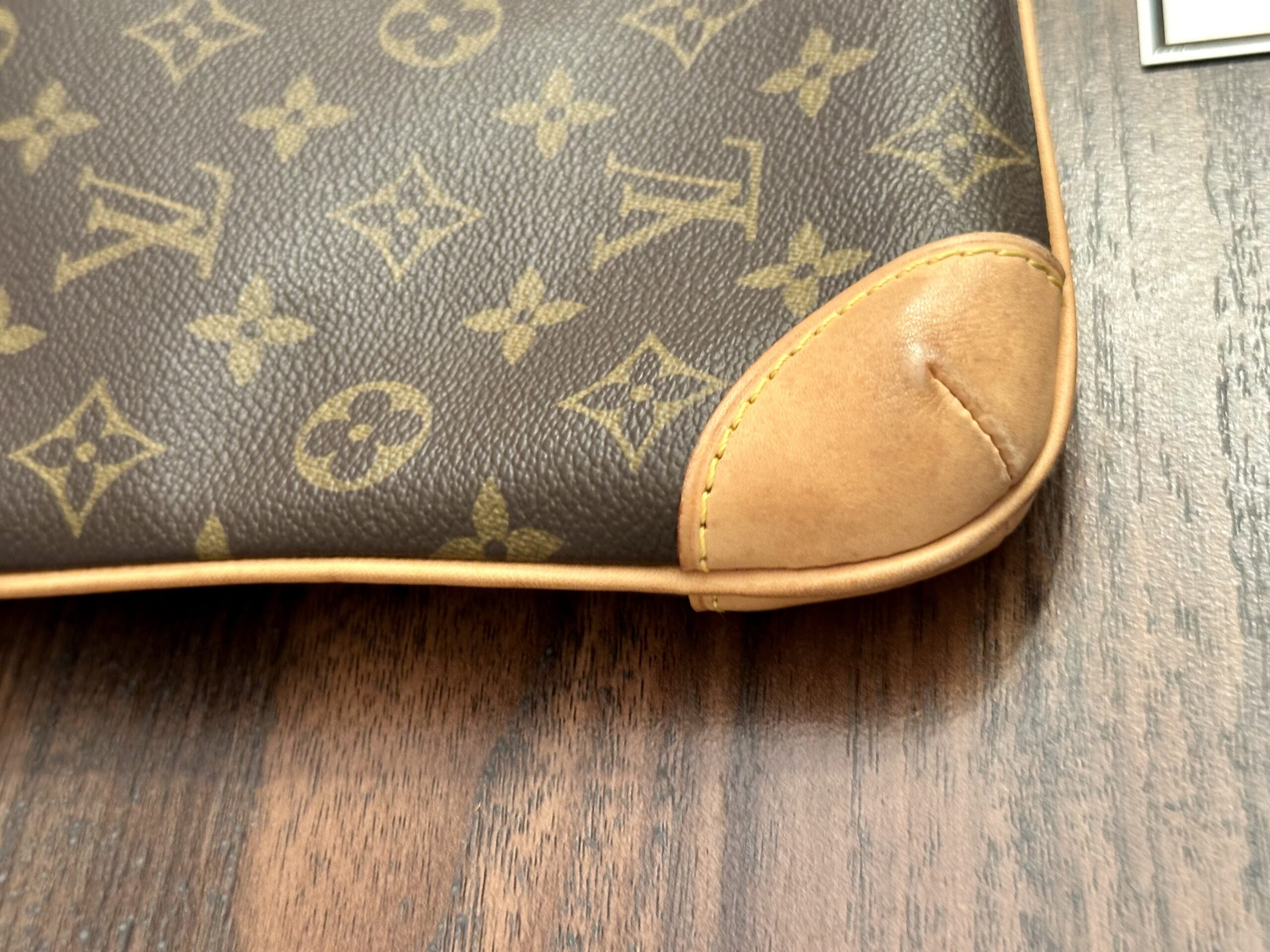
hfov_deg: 39.7
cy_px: 476
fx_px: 1761
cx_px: 635
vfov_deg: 30.3
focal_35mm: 48
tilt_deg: -53.1
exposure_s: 1/50
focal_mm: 6.86
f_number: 1.78
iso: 200
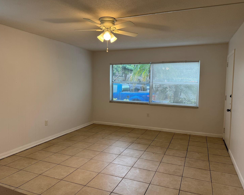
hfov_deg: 66.0
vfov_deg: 54.9
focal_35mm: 26
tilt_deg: -4.6
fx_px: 188
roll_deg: -1.0
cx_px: 123
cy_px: 95
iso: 100
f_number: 1.78
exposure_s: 1/120
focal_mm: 6.76
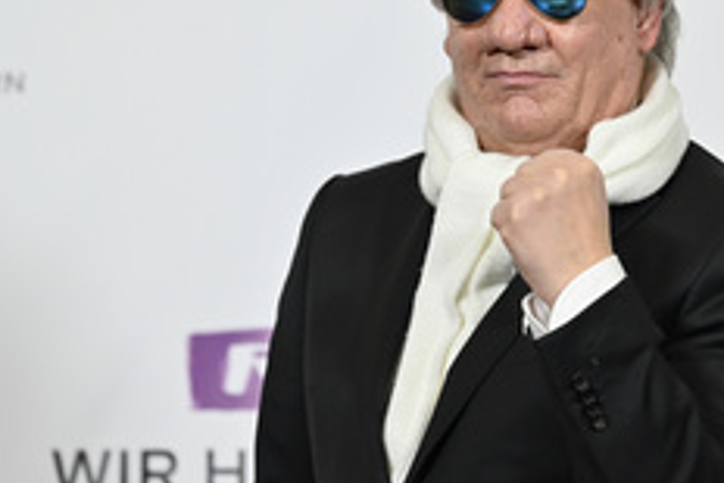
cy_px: 256
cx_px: 535
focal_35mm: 194
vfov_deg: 7.1
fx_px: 3904
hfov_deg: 10.6
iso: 1000
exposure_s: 1/640
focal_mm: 100
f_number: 2.8
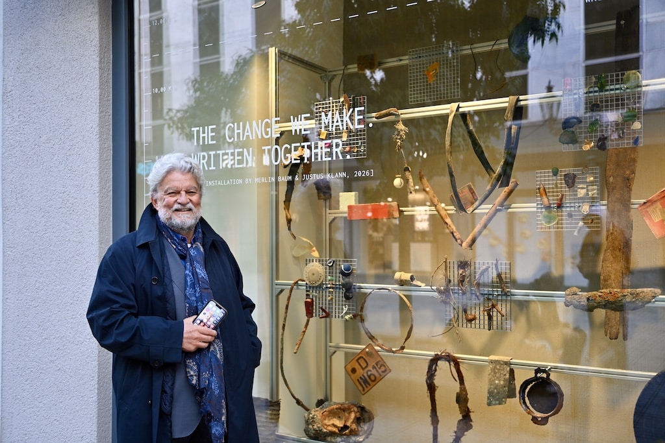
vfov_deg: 35.1
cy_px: 222
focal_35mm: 38
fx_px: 702
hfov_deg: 50.7
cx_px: 332
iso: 110
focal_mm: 38
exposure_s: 1/100
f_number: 2.8
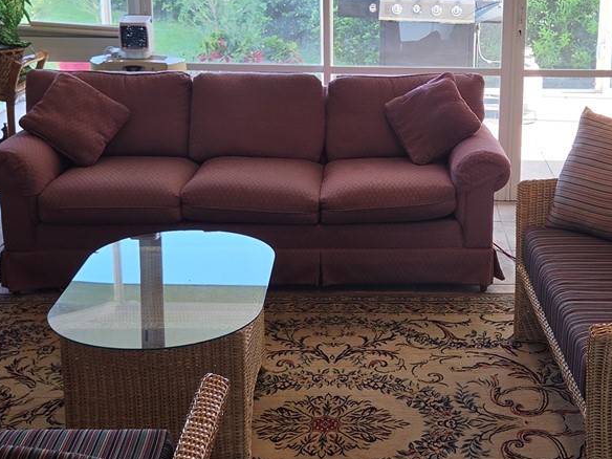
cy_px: 172
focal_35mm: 63
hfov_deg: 30.5
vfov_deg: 23.2
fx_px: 1114
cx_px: 412
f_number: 1.8
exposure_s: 1/120
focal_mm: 5.4
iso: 40
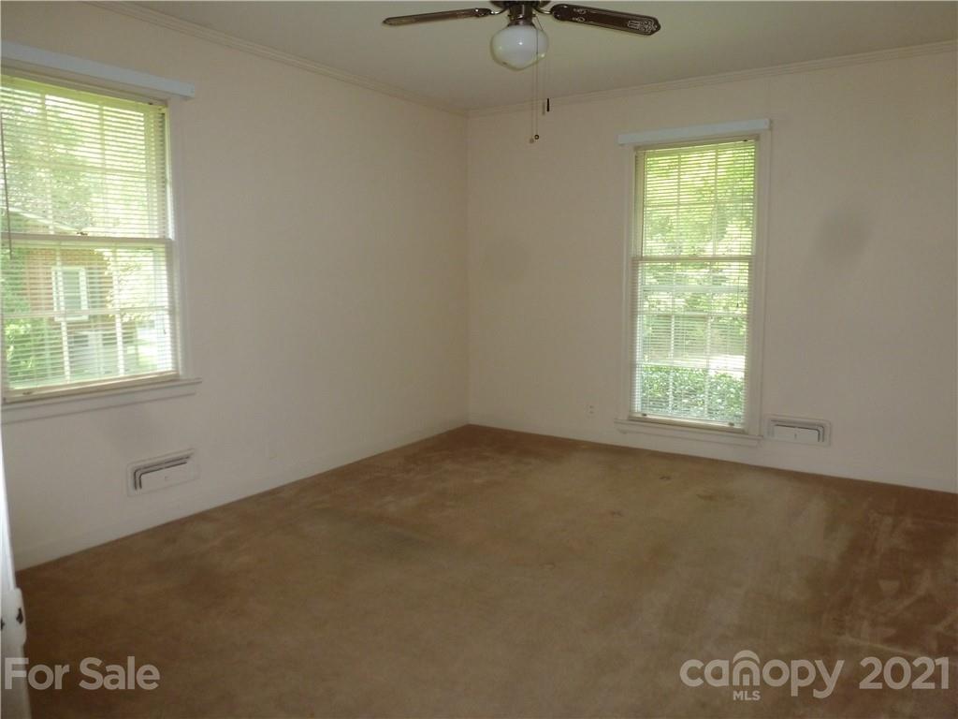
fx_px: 664
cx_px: 479
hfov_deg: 71.6
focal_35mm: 24
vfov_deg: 56.8
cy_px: 360
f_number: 3.3
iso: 250
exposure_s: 1/60
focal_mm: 4.3
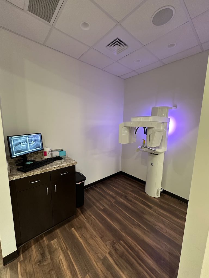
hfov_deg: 85.7
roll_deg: -1.9
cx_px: 104
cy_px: 139
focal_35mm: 14
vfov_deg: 102.1
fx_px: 113
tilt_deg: -7.1
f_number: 2.2
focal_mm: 2.22
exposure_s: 1/60
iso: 320
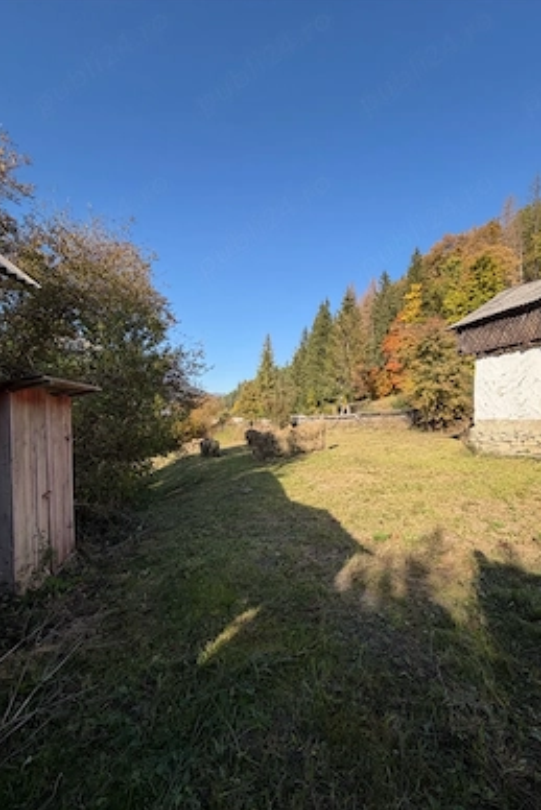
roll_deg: -0.5
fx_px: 338
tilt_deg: +0.6
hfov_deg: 77.0
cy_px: 413
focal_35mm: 15
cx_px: 305
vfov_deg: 100.4
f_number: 2.2
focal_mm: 2.22
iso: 40
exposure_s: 1/760
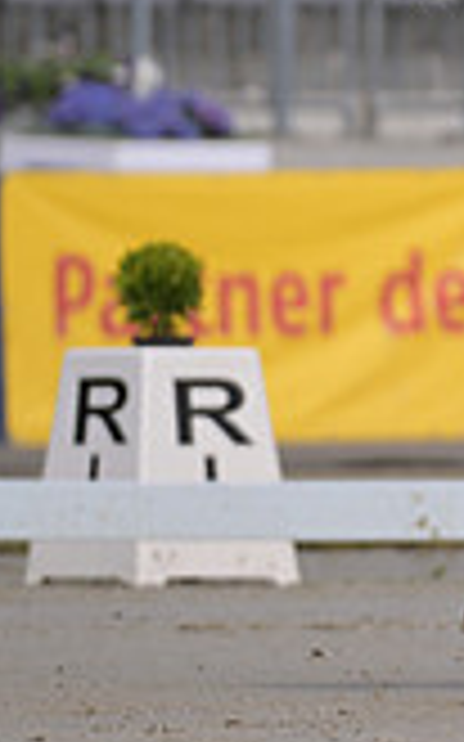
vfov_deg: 1.8
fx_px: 23956
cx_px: 996
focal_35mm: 1183
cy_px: -83
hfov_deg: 1.1
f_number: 5
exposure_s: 1/1250
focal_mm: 330
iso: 140
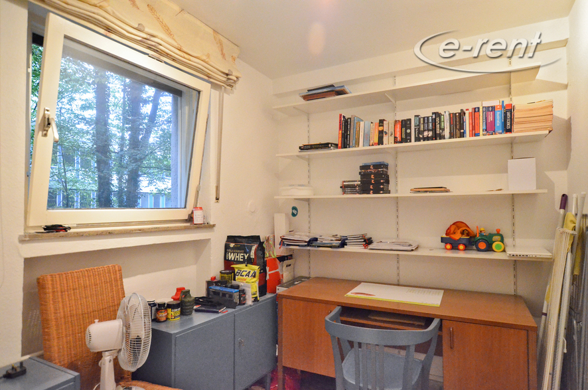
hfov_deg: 81.3
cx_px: 294
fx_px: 342
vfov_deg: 59.3
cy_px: 195
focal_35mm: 21
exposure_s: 1/30
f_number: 3.5
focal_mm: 14
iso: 5600
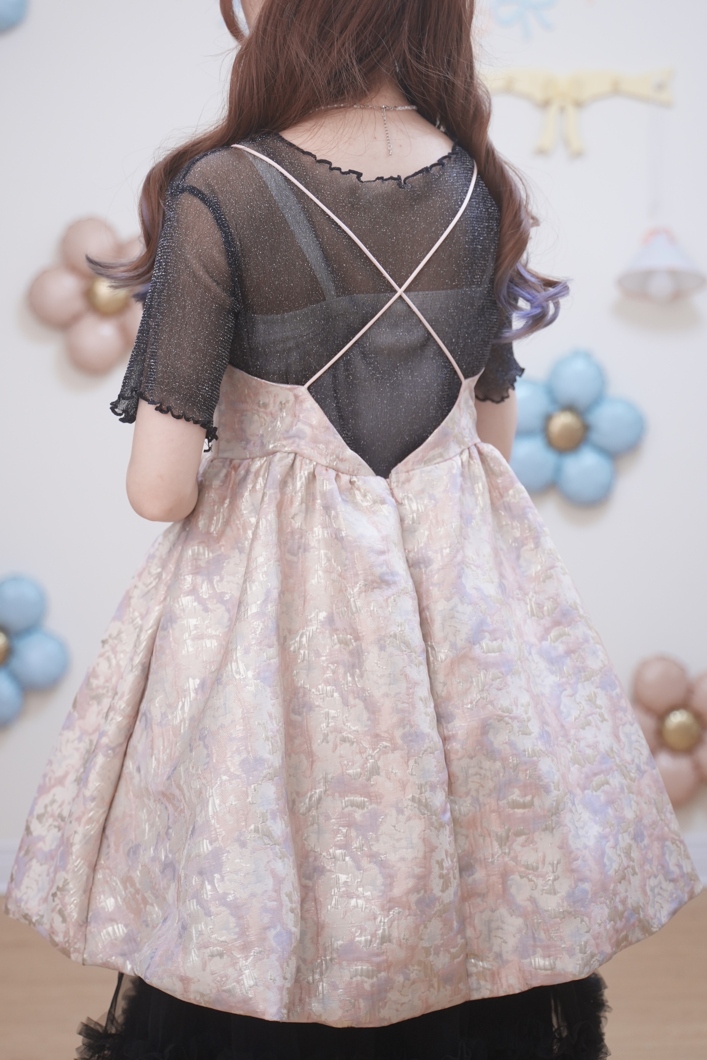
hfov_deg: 29.9
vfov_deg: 43.6
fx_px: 1325
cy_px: 530
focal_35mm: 45
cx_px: 354
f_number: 2.8
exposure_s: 1/250
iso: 640
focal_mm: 45
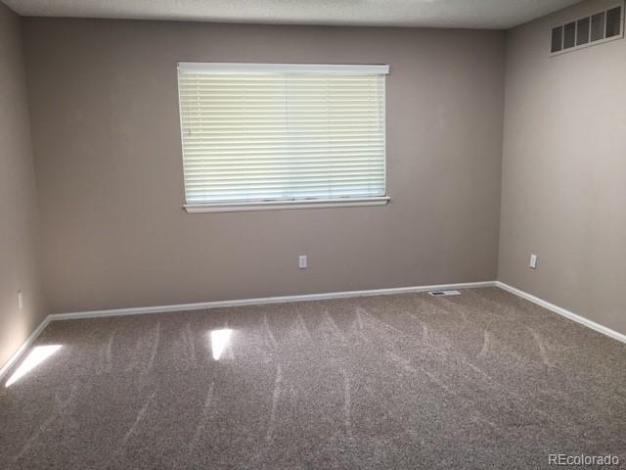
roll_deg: +1.7
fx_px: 524
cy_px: 235
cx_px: 313
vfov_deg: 48.2
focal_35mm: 29
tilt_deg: -8.5
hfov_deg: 61.7
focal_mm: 4.15
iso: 50
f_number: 2.2
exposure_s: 1/120
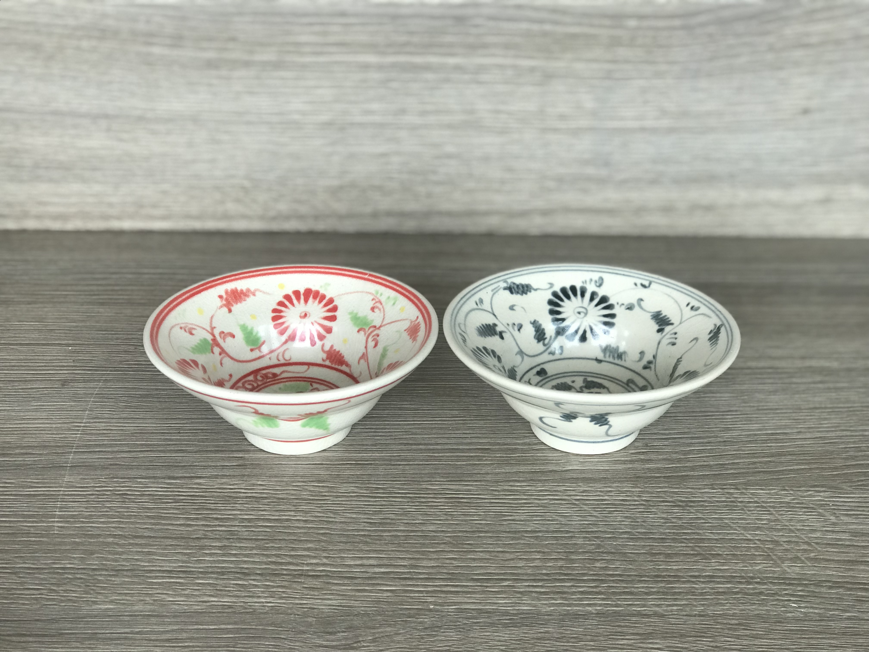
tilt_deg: -27.1
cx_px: 434
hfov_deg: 33.8
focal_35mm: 57
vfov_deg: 25.7
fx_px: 1431
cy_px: 326
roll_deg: +0.3
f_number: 2.8
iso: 32
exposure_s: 1/50
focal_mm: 6.6
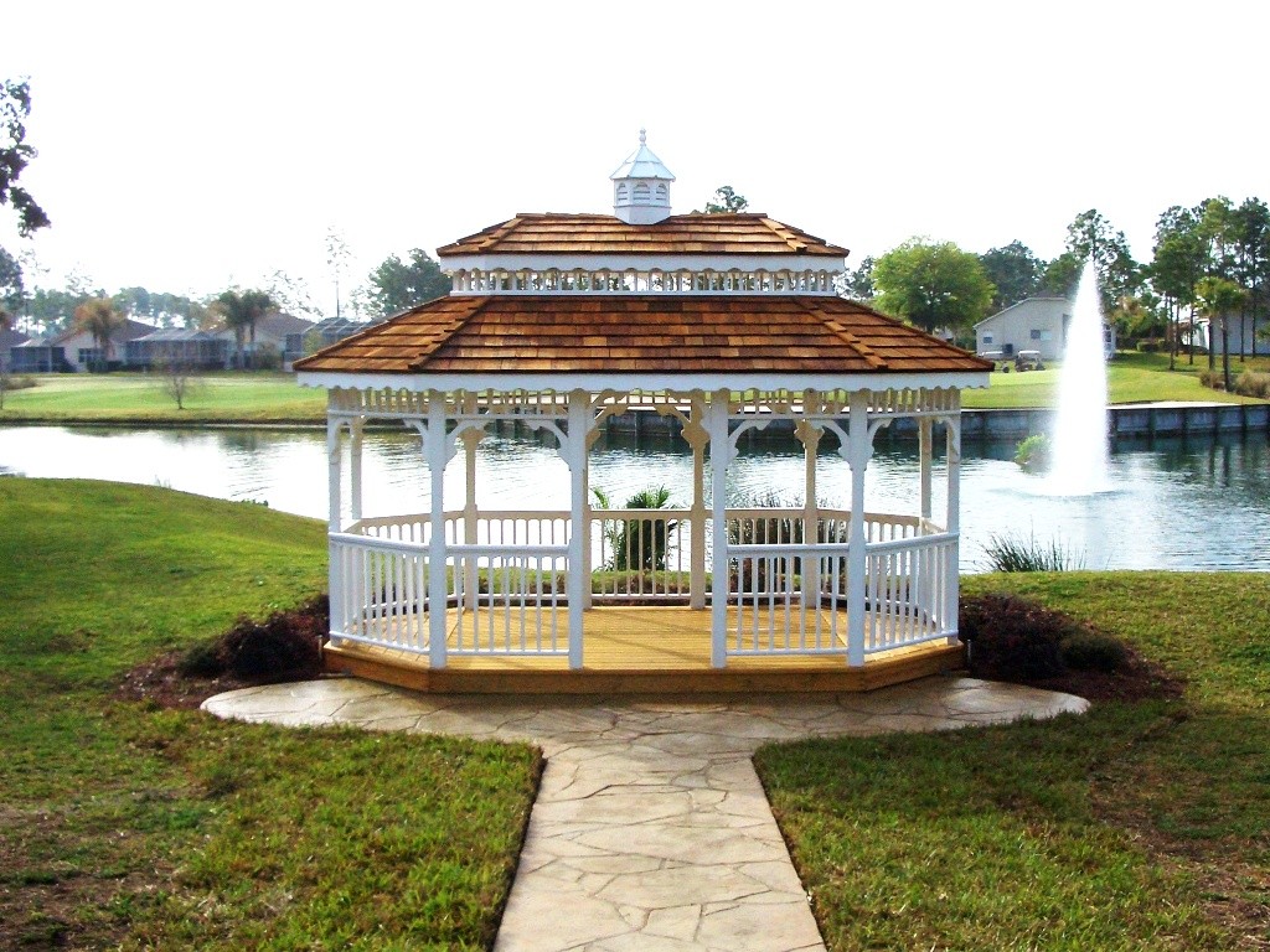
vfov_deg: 40.7
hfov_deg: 52.6
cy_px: 476
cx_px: 635
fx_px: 1284
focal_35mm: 35
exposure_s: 1/640
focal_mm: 5.8
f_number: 4.3
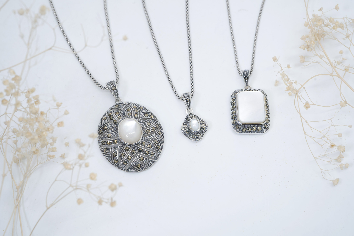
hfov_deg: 39.6
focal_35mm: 50
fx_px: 492
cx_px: 177
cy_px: 118
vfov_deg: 27.0
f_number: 10
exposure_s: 1/50
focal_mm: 50
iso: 200
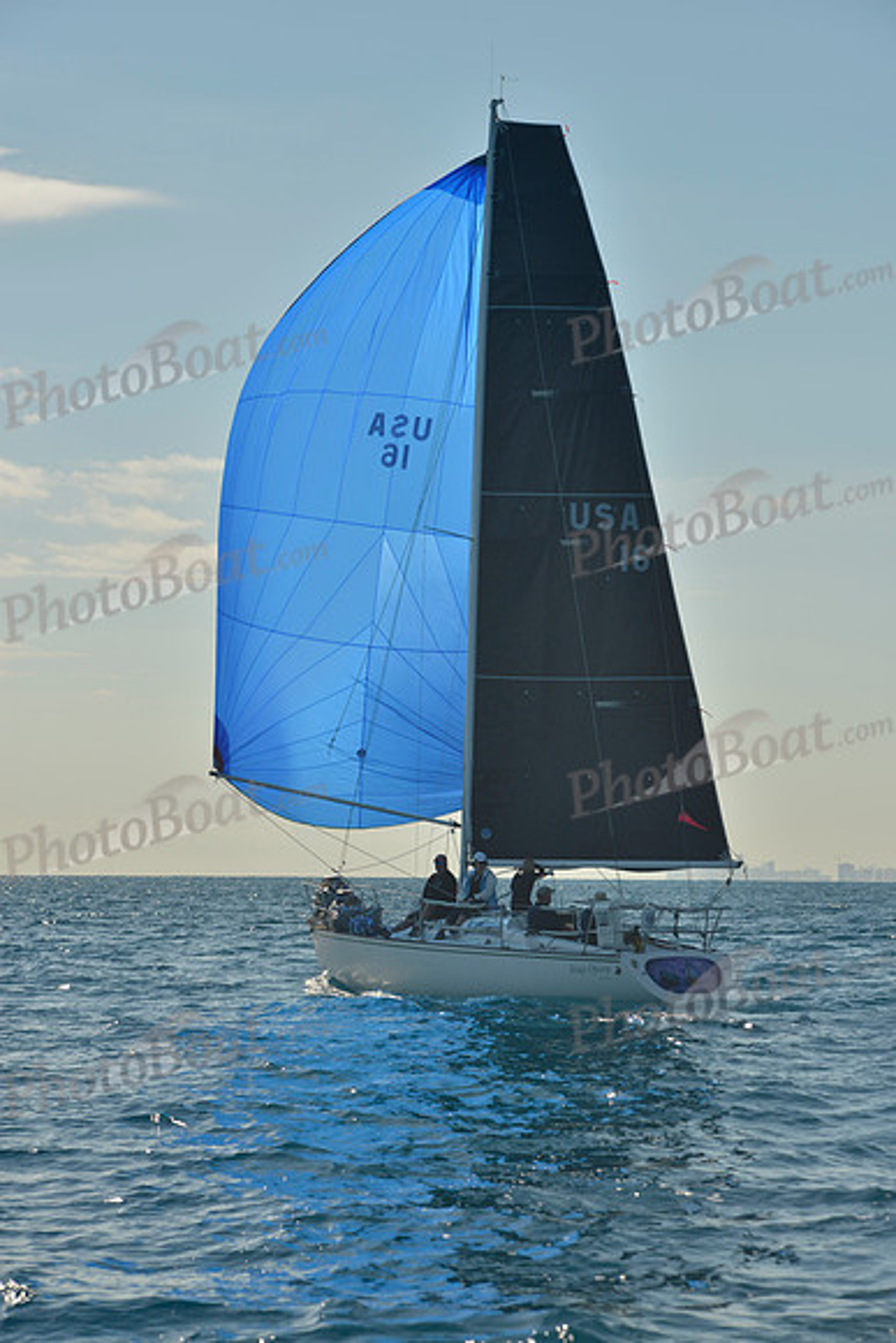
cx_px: 448
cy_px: 672
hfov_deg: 13.7
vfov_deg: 20.4
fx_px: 3731
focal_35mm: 100
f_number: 9
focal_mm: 100
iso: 200
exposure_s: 1/640
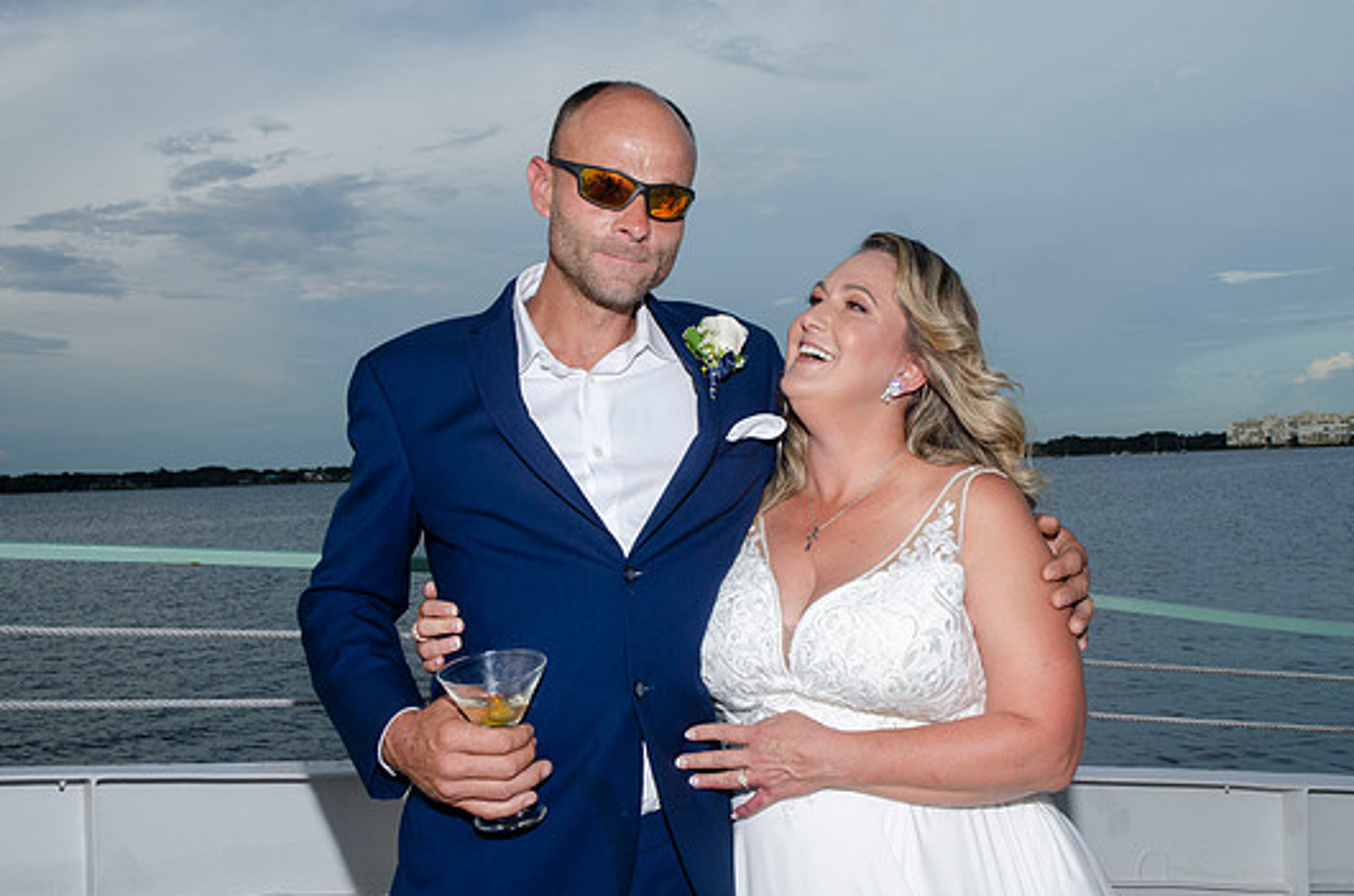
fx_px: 1539
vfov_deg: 32.5
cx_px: 703
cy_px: 431
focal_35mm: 41
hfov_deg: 47.5
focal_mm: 25
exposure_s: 1/160
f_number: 8
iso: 100
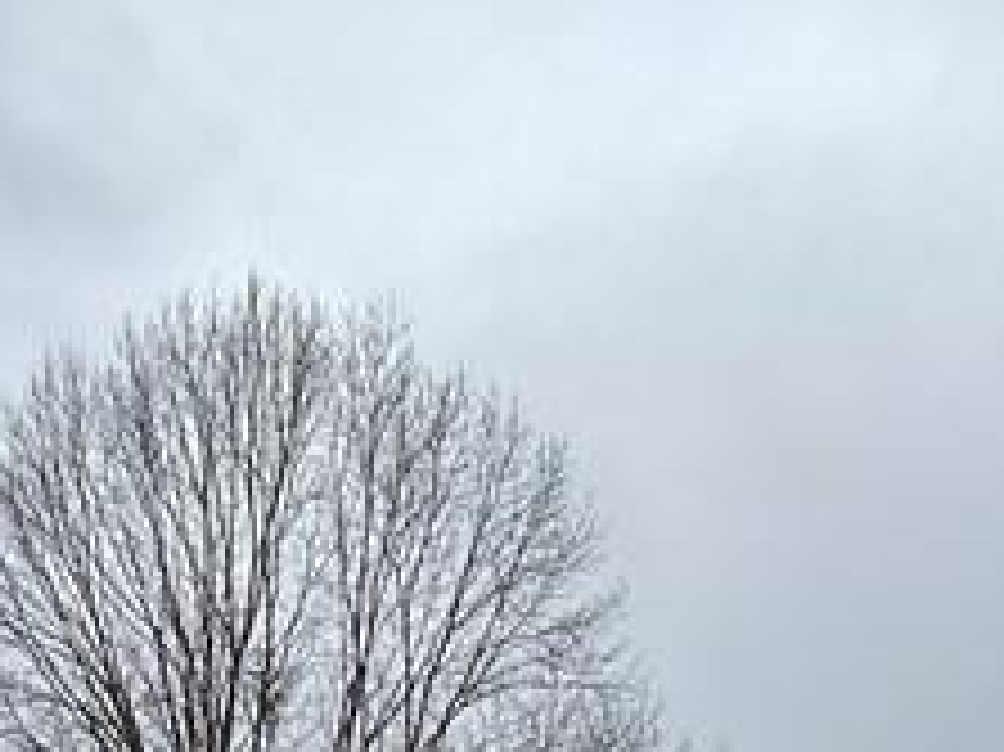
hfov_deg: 14.8
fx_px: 3855
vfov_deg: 10.2
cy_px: 1585
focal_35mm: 133
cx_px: 527
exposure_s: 1/394
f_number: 1.8
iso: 16
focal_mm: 3
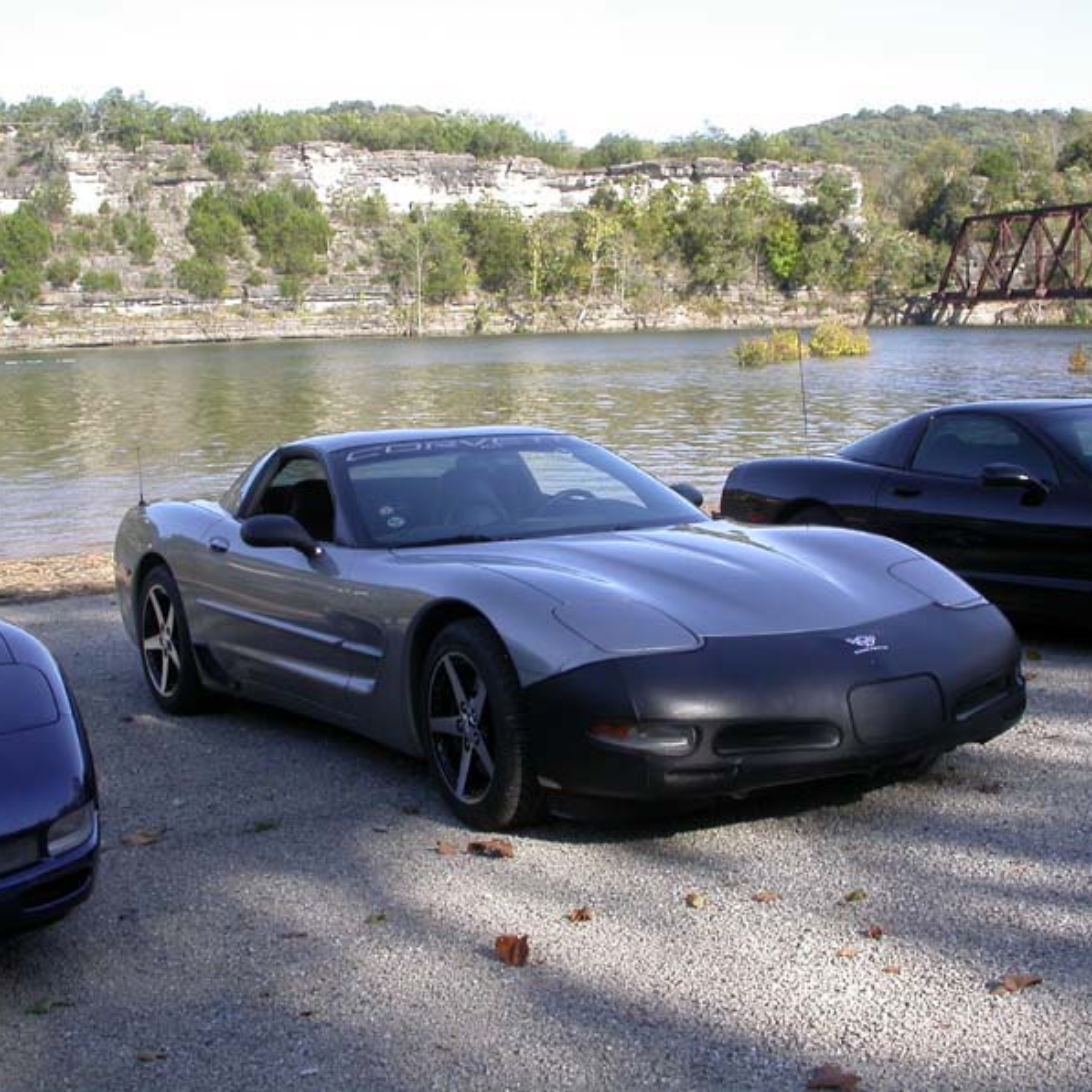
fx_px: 1606
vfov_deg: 37.6
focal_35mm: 45
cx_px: 547
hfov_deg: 37.6
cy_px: 545
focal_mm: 7.85
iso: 100
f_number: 5.3
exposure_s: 1/219
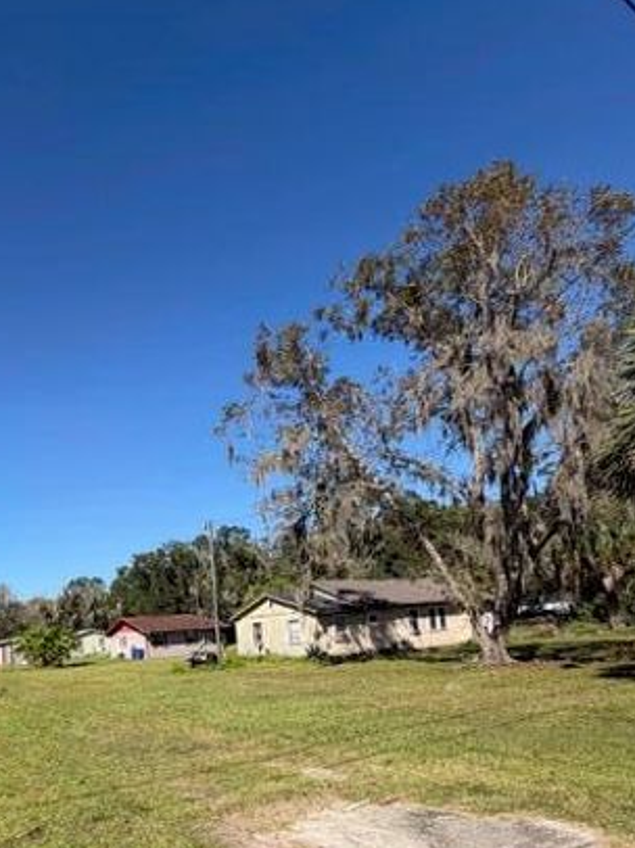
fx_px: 563
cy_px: 605
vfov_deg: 70.4
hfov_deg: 54.9
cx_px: 130
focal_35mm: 23
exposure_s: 1/770
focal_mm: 2.22
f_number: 2.2
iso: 25
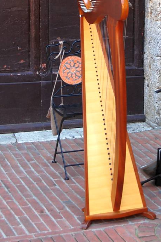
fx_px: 804
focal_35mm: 120
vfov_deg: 17.0
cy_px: 71
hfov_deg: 11.4
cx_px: 116
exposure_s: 1/60
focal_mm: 55
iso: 400
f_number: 8
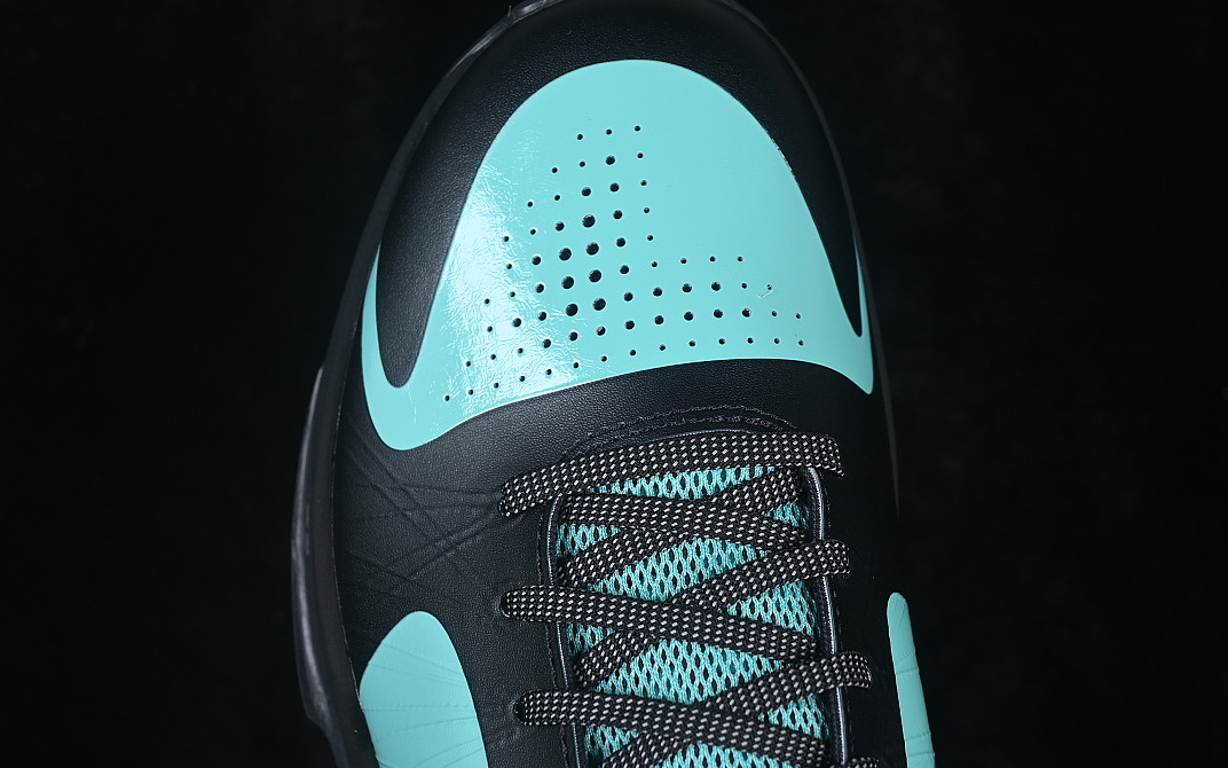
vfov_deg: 16.9
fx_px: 2577
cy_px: 373
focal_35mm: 77
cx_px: 615
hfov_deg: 26.8
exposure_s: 1/60
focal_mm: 50
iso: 160
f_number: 7.1
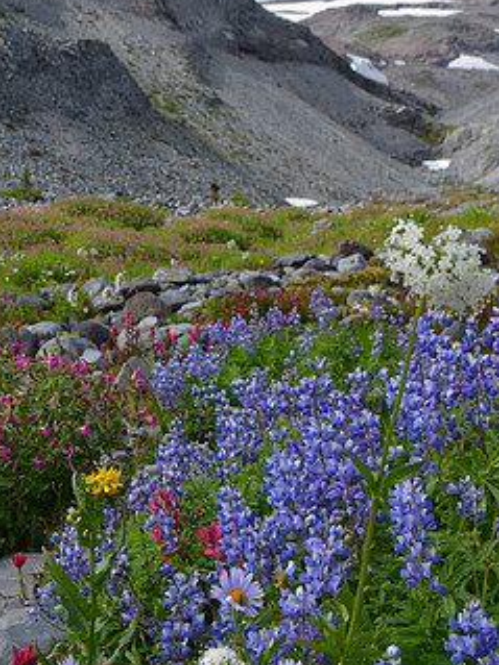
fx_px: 1308
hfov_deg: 21.5
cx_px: 351
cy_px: 206
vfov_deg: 28.3
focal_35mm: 68
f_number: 8
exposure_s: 1/250
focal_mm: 26
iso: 100
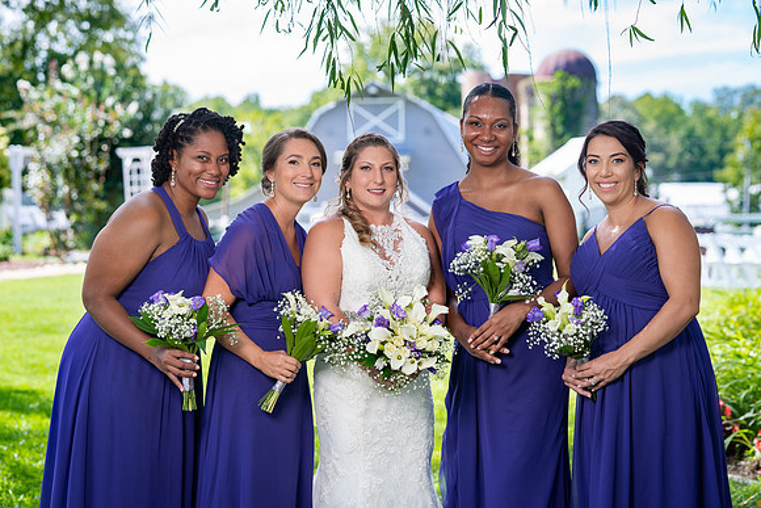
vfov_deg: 15.5
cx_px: 371
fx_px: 1867
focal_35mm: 88
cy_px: 245
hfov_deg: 23.0
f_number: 4
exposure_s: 1/200
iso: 100
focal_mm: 85
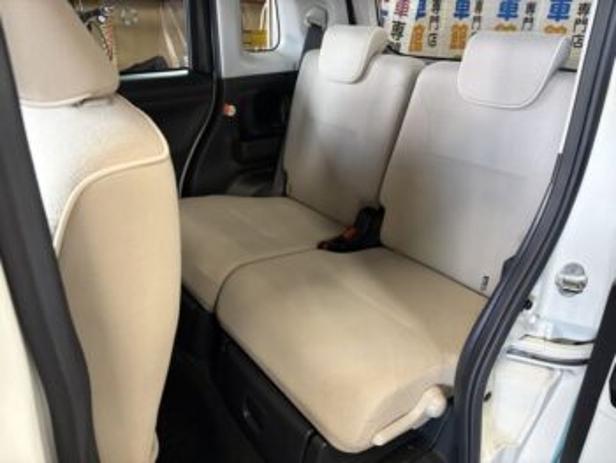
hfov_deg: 67.3
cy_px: 232
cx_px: 308
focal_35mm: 26
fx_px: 463
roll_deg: +0.1
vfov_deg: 53.1
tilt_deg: -24.0
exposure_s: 1/50
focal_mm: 5.96
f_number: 1.6
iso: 320
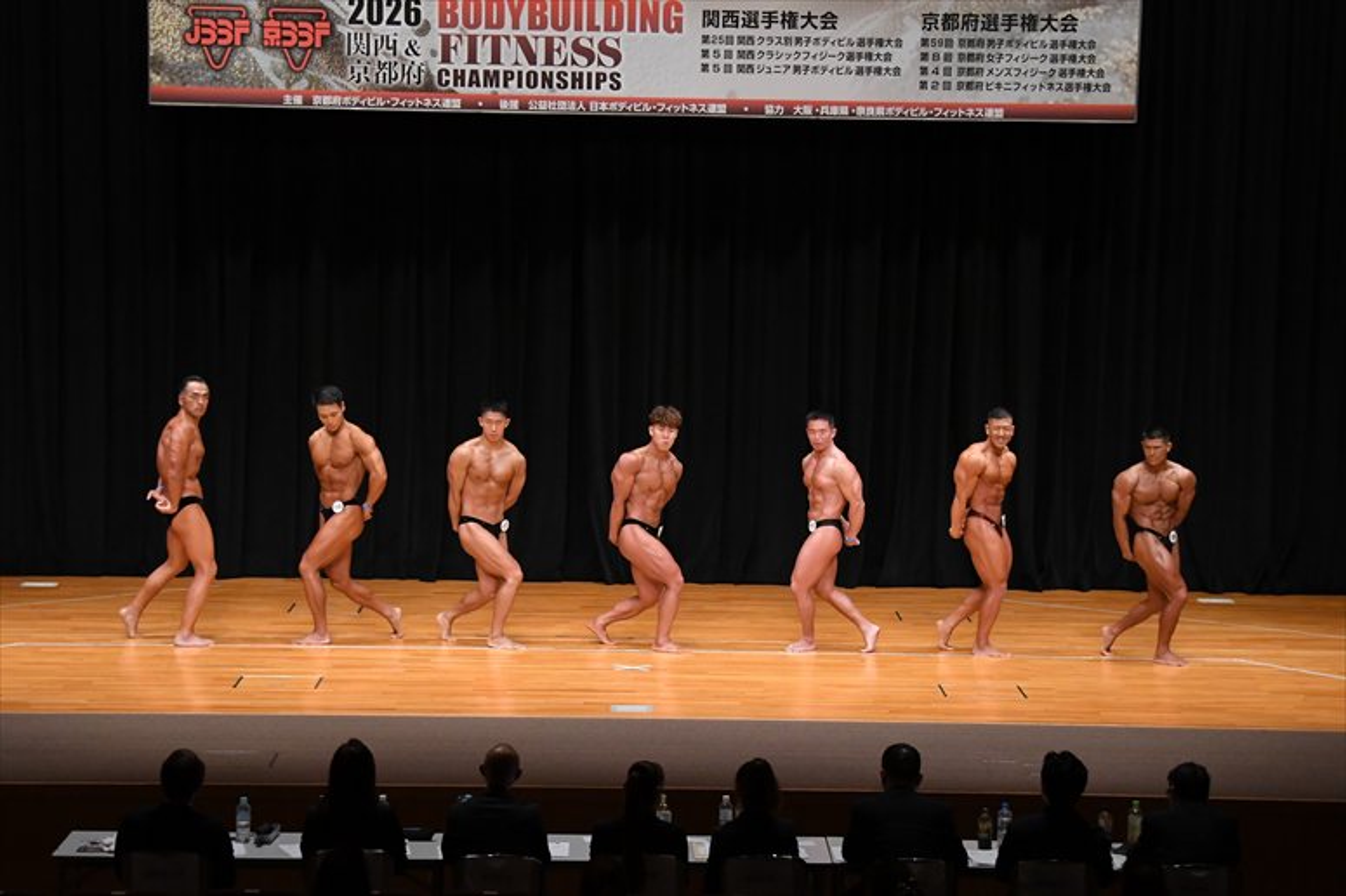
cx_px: 673
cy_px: 448
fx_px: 3476
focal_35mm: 93
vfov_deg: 14.7
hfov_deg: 21.9
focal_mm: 62
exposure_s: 1/400
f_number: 5.6
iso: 3200
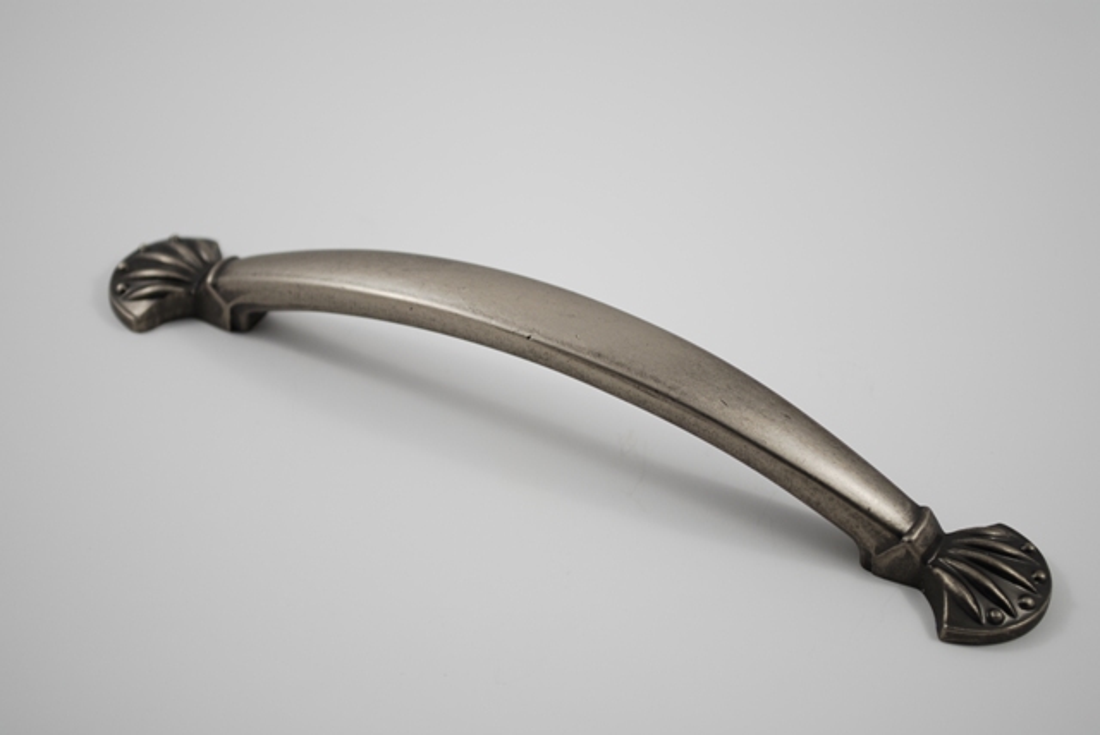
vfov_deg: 19.0
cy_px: 368
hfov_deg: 28.0
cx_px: 550
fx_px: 2202
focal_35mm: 72
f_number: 5.6
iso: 100
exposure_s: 1/25
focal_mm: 48
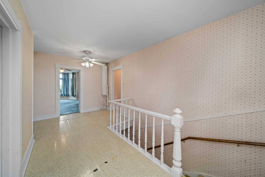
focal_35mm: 12
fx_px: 88
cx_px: 132
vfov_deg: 90.0
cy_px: 88
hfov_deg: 112.6
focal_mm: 12
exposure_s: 1/1.25
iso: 160
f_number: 10
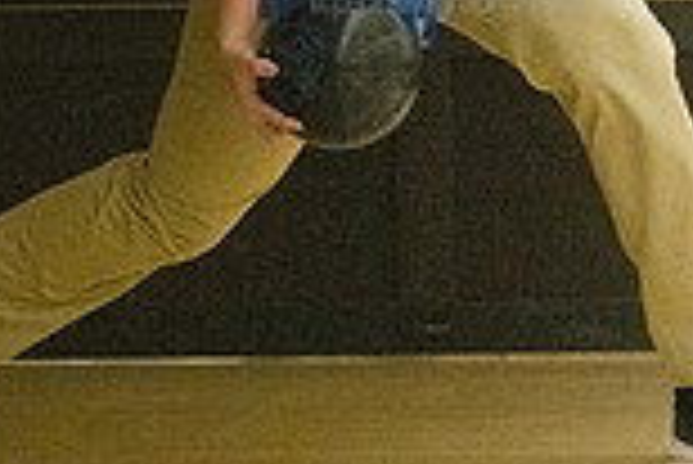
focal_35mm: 471
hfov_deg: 4.4
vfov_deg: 2.9
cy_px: -142
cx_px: 450
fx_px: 9075
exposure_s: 1/1000
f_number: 4.5
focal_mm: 125
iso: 10000
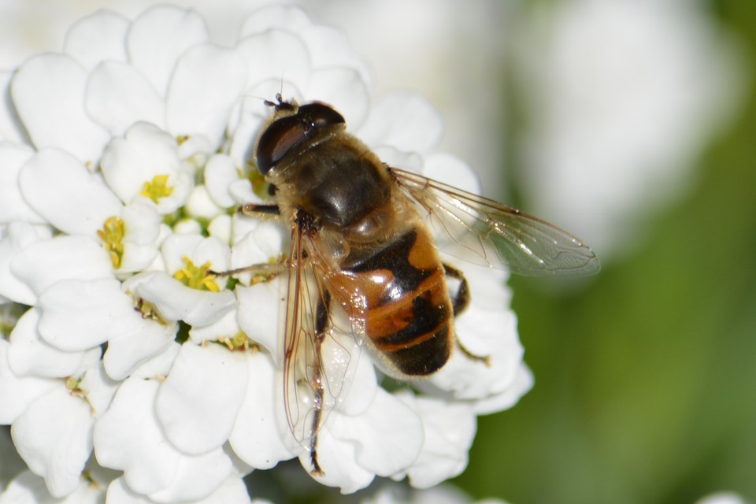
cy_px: 252
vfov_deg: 3.1
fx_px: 9449
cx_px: 378
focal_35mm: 450
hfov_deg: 4.6
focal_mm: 300
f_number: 8
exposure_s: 1/400
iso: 100
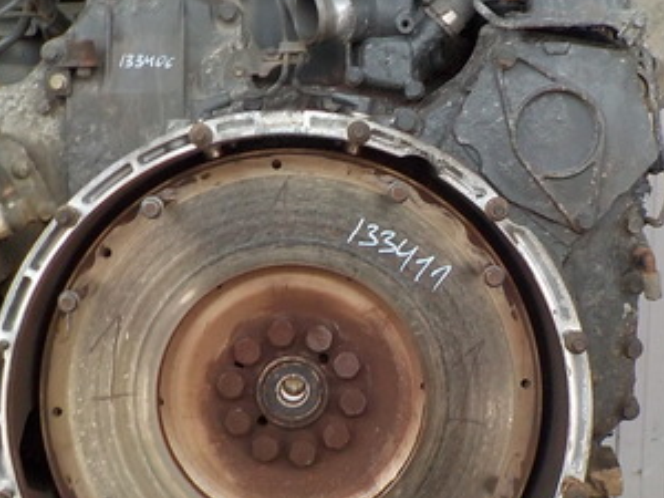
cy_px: 195
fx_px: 1228
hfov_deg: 30.3
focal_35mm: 64
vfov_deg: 22.9
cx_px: 359
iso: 220
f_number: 3.3
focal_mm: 4.1
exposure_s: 1/30
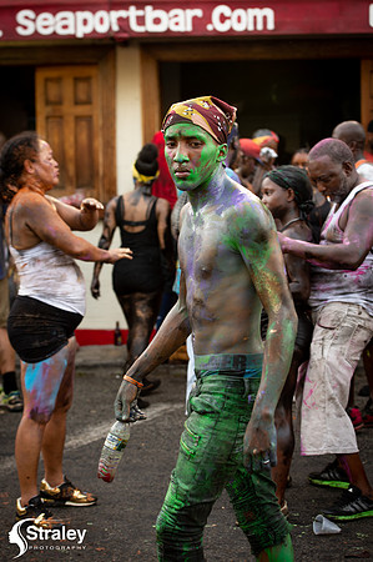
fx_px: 1090
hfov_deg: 19.4
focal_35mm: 70
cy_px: 281
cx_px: 186
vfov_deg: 28.9
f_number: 5
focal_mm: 70
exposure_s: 1/200
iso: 640
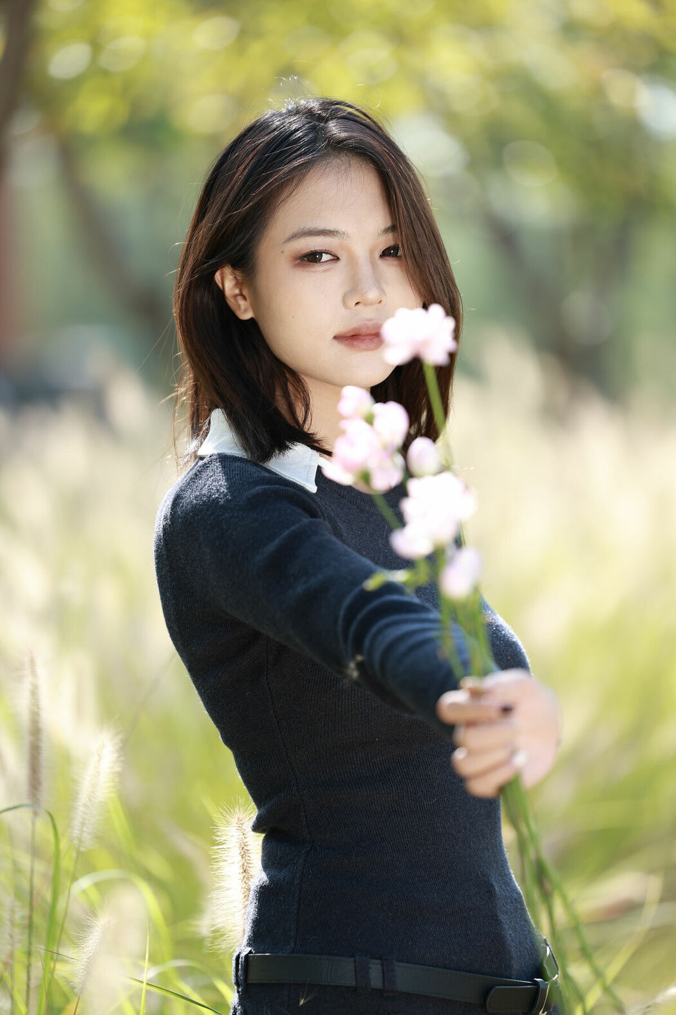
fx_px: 5098
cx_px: 338
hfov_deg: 7.6
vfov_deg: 11.4
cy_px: 508
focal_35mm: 181
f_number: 2.8
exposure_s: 1/400
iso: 100
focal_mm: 182
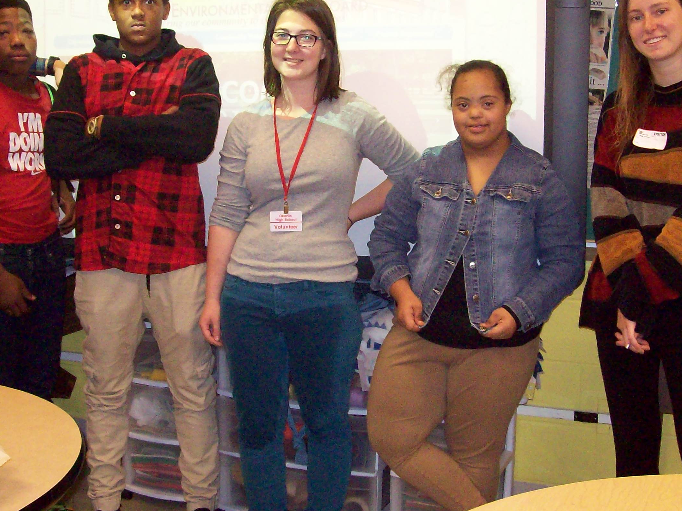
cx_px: 283
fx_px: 1024
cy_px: 201
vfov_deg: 28.0
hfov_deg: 36.7
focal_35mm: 52
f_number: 2.7
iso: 400
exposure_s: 1/128
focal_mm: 6
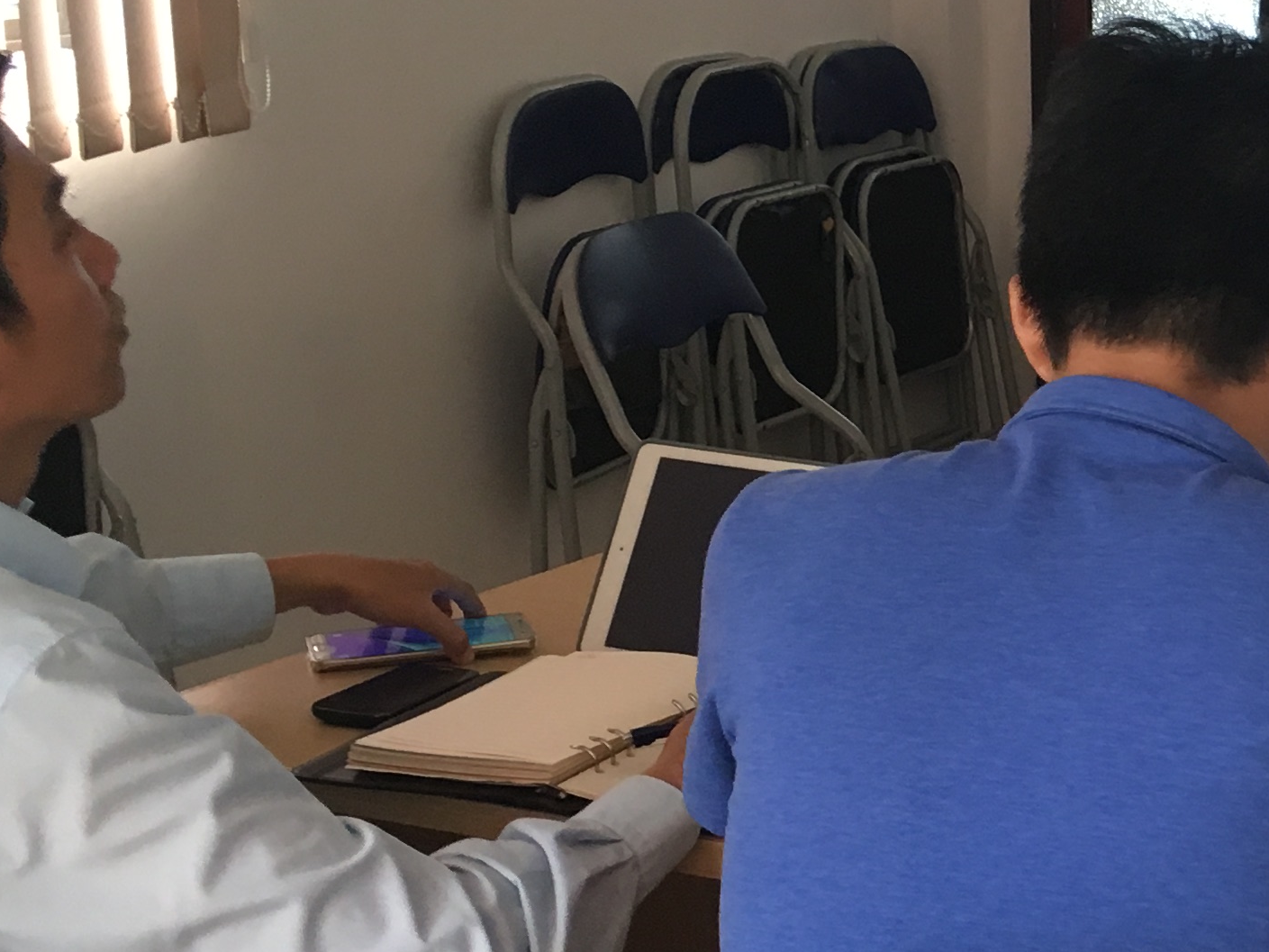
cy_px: 587
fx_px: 3043
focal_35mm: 83
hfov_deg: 21.5
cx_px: 1603
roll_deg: -2.3
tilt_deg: -13.4
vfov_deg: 17.8
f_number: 2.2
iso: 125
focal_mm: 4.15
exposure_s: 1/33
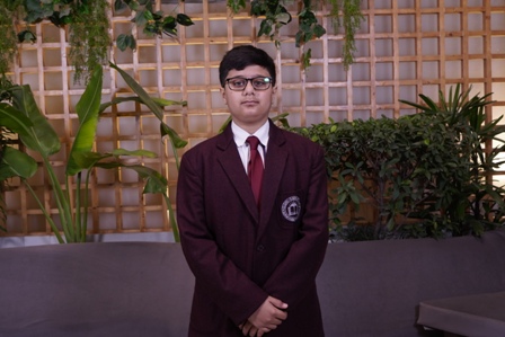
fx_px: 589
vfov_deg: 31.9
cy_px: 168
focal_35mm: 42
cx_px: 252
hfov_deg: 46.4
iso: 500
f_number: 5
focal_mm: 28
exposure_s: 1/125
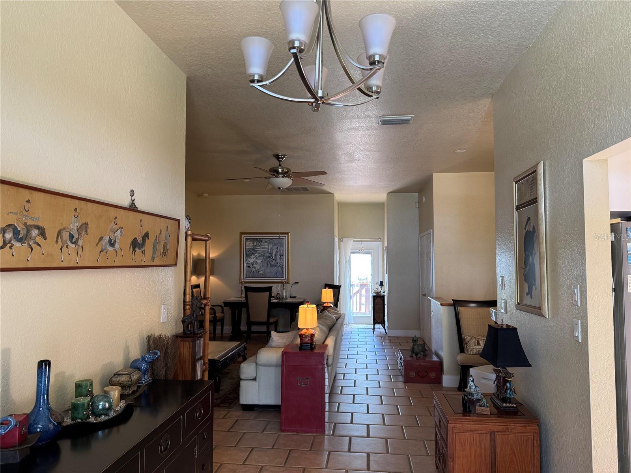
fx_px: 437
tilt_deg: +3.7
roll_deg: -0.1
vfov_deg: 56.8
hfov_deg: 71.6
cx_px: 316
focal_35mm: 24
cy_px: 236
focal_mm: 6.76
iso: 160
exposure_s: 1/60
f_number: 1.78
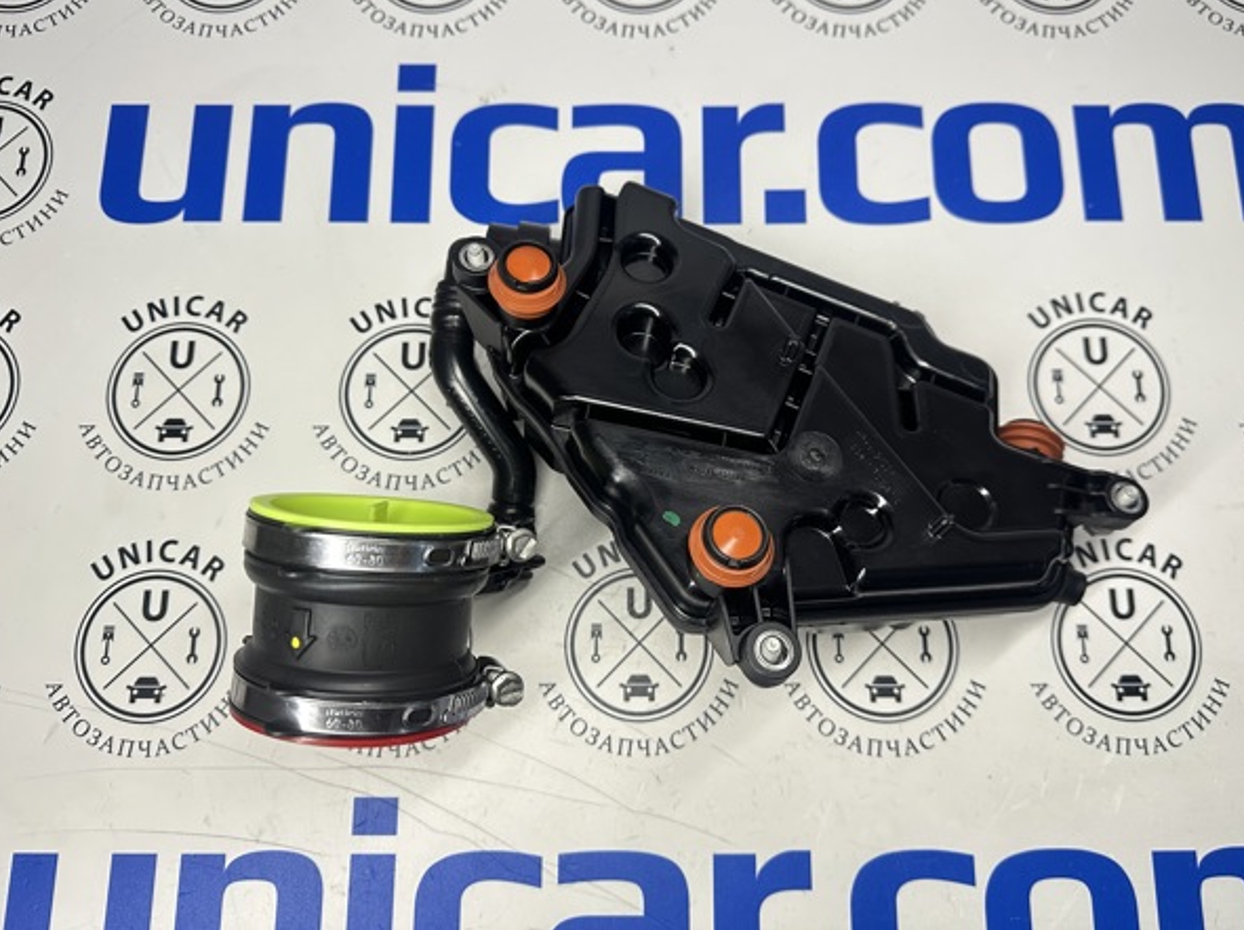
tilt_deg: -76.6
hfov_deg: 67.3
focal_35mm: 26
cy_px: 428
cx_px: 650
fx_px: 933
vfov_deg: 52.9
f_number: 1.78
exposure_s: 1/82
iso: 250
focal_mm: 6.86
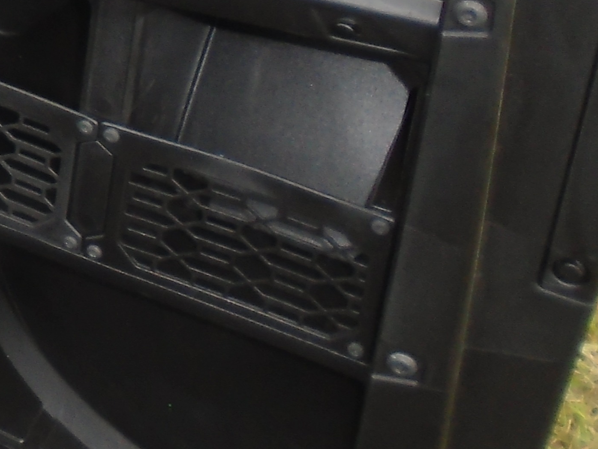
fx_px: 1659
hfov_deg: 17.5
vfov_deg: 14.6
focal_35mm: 96
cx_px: -400
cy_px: -163
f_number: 3.2
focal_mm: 4.6
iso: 100
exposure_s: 1/60
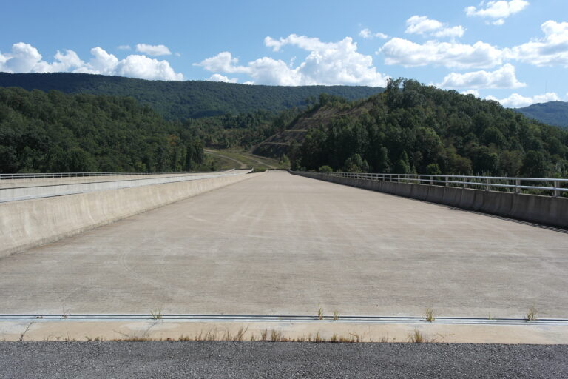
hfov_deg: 61.9
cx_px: 284
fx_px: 473
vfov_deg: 43.6
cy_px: 190
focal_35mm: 30
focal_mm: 20
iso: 100
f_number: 7.1
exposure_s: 1/400
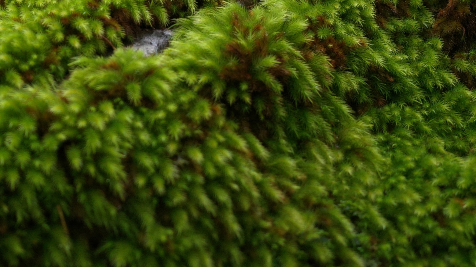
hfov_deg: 14.8
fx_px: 1767
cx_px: -100
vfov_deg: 8.4
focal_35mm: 140
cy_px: -205
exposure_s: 1/125
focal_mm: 45
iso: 800
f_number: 4
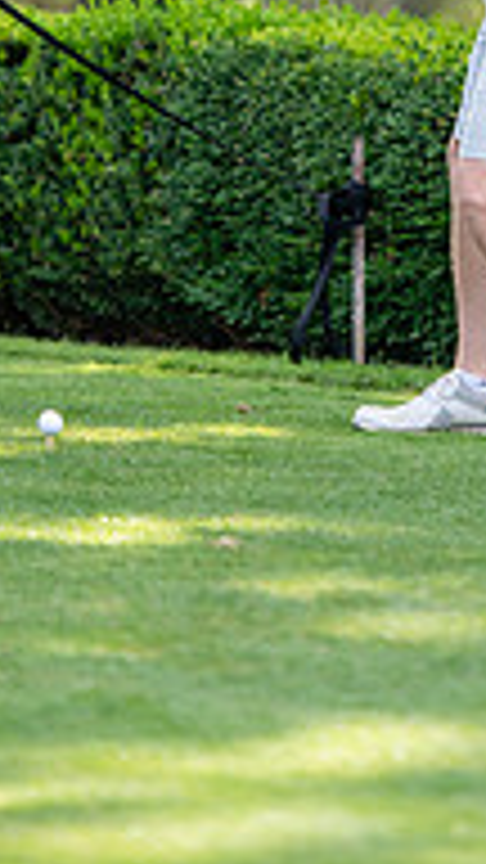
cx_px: 297
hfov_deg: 3.0
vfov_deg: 5.3
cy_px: 9
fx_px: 9301
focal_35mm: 406
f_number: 3.2
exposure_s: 1/800
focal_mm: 165
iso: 400
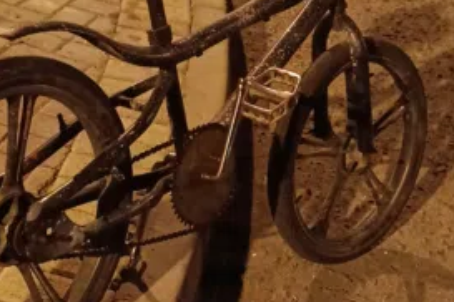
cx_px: 220
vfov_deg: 16.5
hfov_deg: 24.8
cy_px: 38
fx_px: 1034
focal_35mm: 82
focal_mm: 3.96
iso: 2540
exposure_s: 1/20
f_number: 1.8
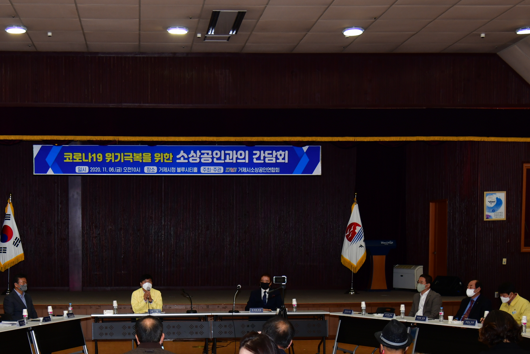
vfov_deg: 20.2
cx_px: 180
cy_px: 325
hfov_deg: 30.3
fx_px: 972
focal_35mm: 66
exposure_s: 1/250
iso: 400
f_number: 4
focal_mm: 32
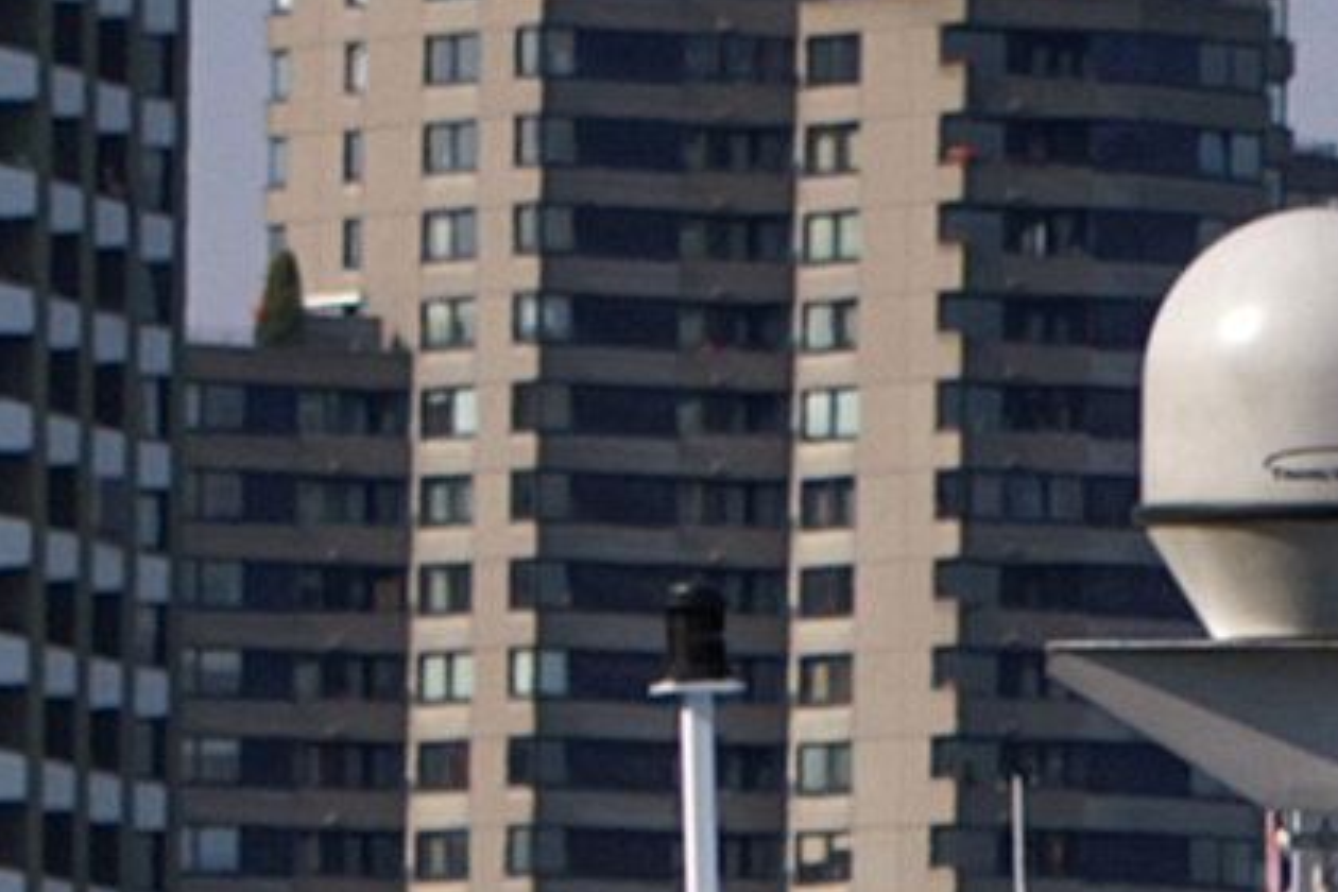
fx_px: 23933
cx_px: 2969
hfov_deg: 3.2
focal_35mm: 644
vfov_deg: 2.1
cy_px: 2029
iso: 100
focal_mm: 60
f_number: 7.1
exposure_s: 1/800
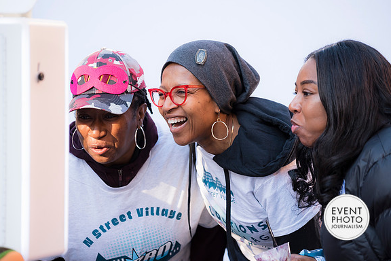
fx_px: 1640
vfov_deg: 9.1
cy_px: 131
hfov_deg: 13.6
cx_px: 196
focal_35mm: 151
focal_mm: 150
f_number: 4
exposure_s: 1/200
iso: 320
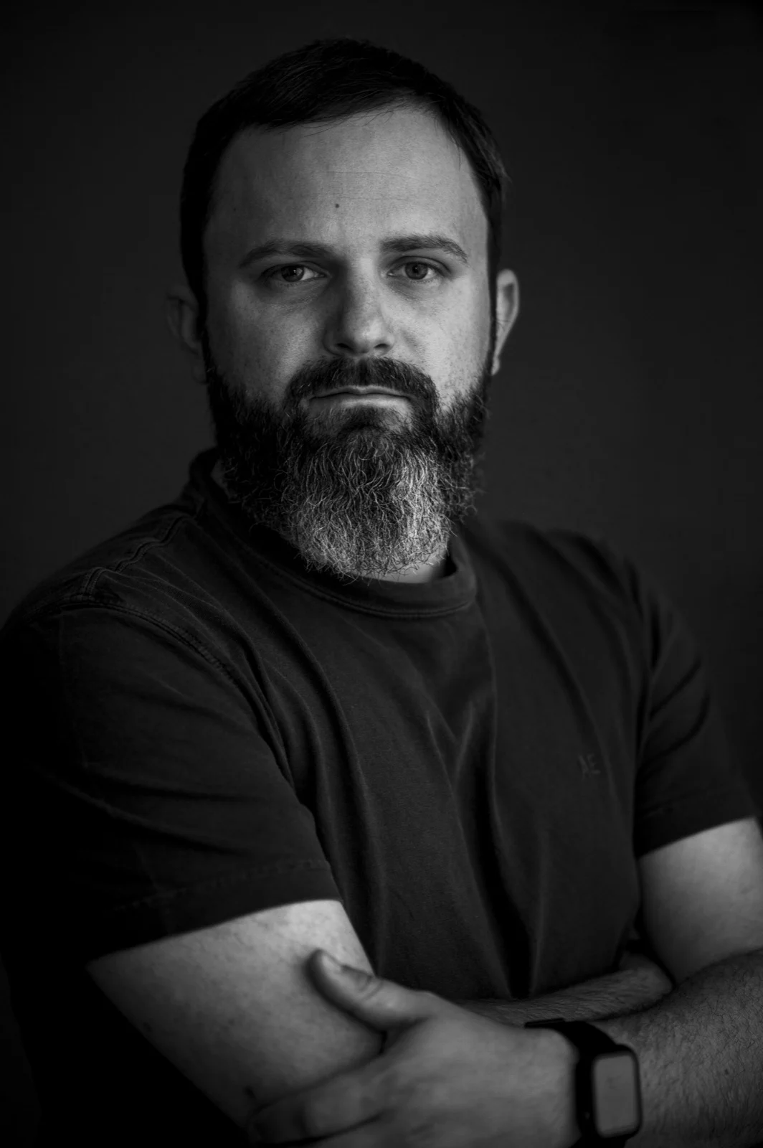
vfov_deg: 23.9
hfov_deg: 16.0
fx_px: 2707
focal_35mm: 85
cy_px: 574
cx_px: 382
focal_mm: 85
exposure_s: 1/200
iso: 250
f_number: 1.8
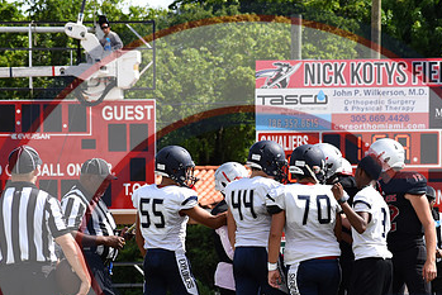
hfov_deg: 7.1
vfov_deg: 4.8
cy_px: 242
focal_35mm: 289
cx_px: 247
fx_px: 3550
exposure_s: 1/800
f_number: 7.1
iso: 200
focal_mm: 116
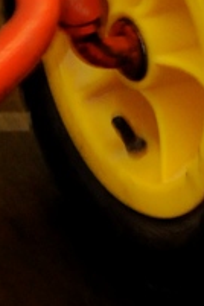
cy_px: -623
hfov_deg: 3.1
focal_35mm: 431
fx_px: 3665
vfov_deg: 4.6
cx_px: -387
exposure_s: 1/50
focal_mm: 45
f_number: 3.5
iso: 1000
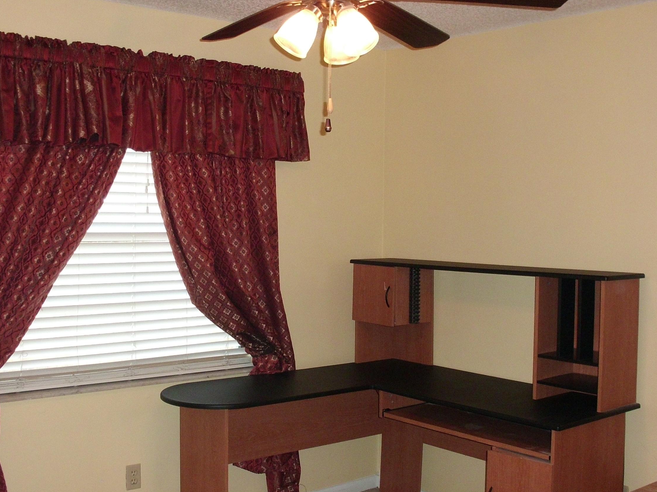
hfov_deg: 43.8
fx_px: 816
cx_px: 311
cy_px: 255
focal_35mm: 43
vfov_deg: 33.6
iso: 200
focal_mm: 6.3
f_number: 2.9
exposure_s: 1/60
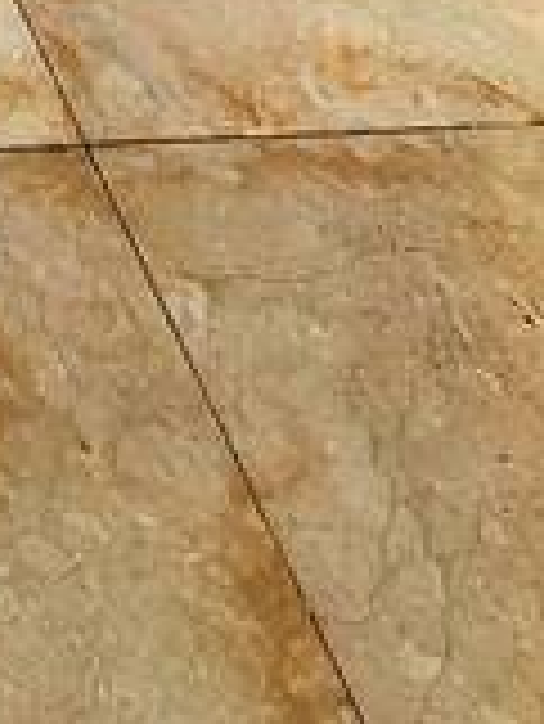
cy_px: -1592
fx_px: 1821
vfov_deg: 10.7
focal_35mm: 87
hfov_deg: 13.4
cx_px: -688
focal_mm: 2.2
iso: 50
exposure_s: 1/588
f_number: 2.2
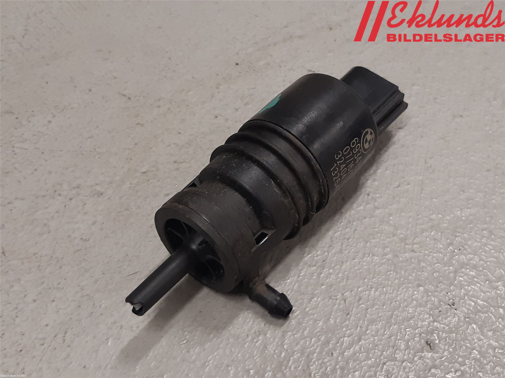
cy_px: 189
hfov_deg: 67.3
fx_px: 379
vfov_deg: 53.1
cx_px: 252
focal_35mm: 26
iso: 100
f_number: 1.7
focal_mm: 3.93
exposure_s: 1/50
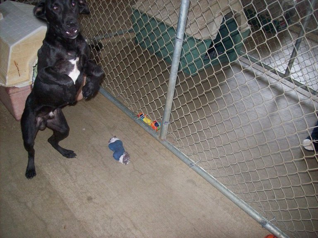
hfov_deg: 51.4
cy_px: 119
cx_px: 159
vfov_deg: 39.6
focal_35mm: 36
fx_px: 331
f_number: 2.7
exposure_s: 1/64
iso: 200
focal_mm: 6
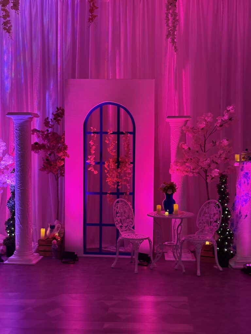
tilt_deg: -2.5
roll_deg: -0.4
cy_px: 167
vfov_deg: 39.7
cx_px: 126
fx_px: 464
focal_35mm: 48
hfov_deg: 30.3
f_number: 1.78
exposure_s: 1/35
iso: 500
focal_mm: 6.76
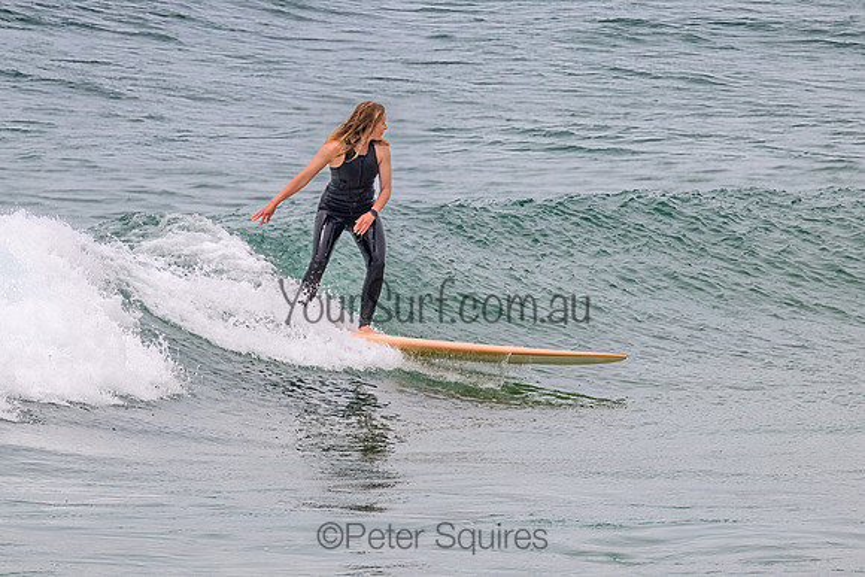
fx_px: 26202
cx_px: 401
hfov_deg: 1.9
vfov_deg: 1.3
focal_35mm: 1090
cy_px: 184
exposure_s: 1/2000
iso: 800
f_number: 11
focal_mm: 800
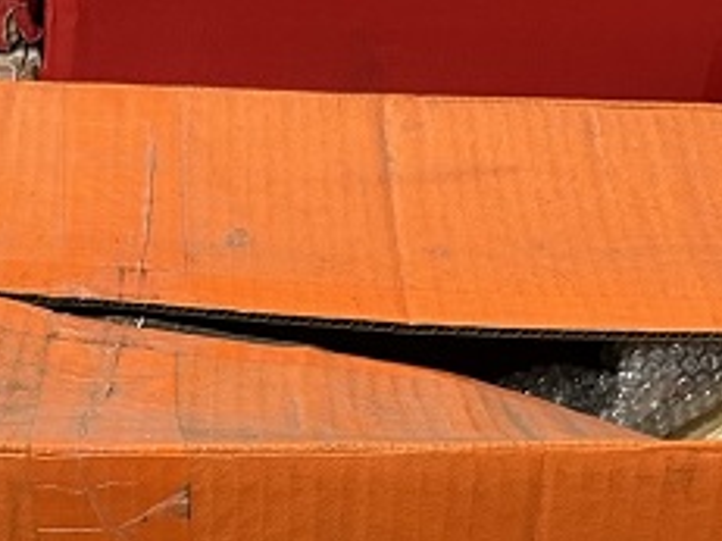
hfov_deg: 18.5
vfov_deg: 13.1
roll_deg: +1.1
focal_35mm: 104
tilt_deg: -41.1
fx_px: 2168
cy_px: 919
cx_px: 13
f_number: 1.78
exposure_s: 1/100
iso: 200
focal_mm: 6.86
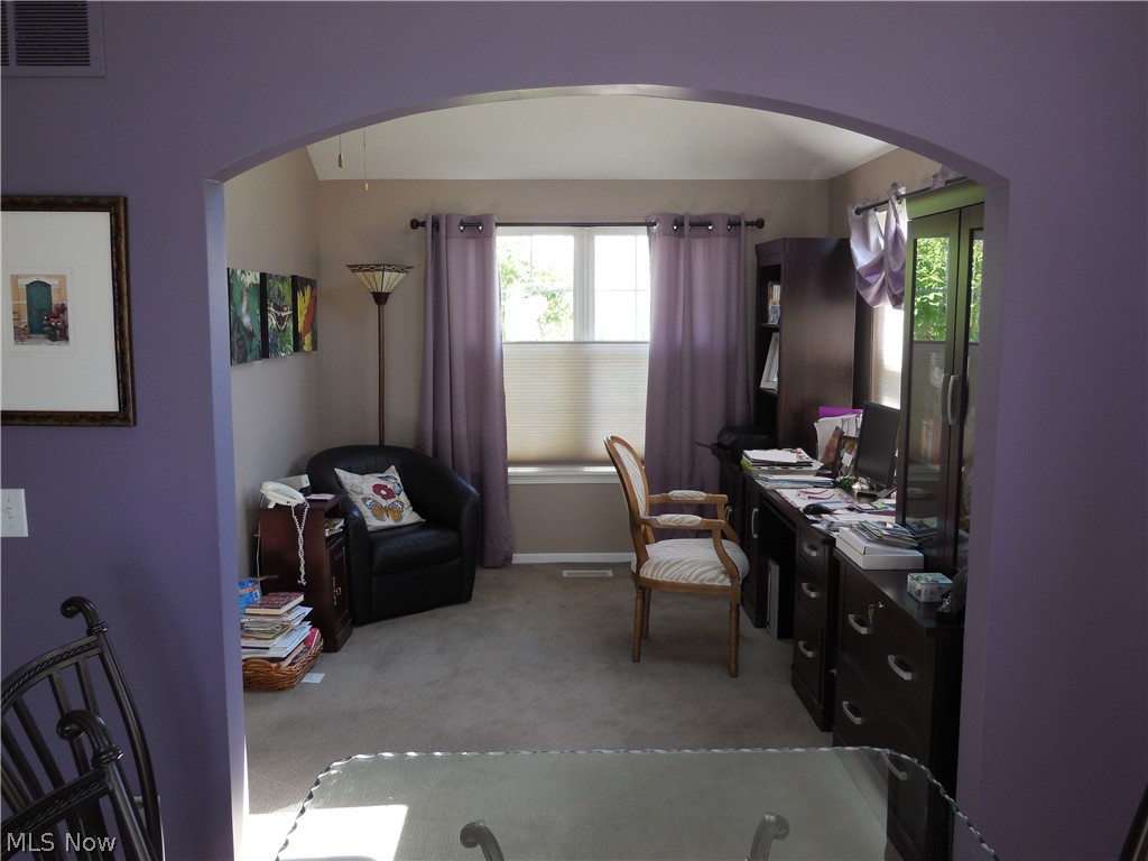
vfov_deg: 46.8
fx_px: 995
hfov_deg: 60.0
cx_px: 574
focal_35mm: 30
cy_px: 430
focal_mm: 5.3
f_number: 3.2
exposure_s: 1/50
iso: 125
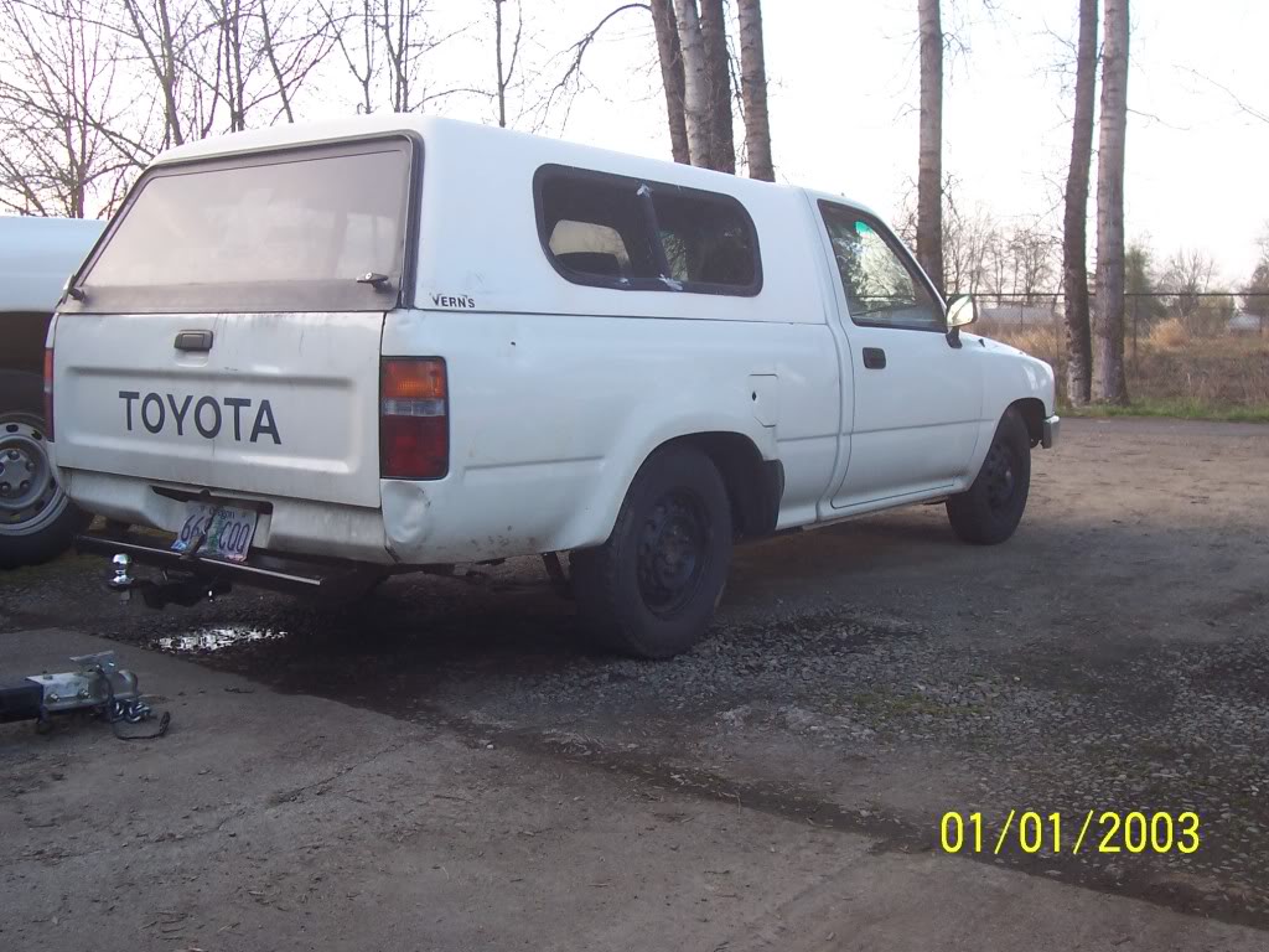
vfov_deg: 38.7
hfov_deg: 50.1
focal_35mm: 37
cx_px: 634
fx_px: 1356
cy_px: 476
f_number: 2.8
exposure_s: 1/125
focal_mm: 5.6
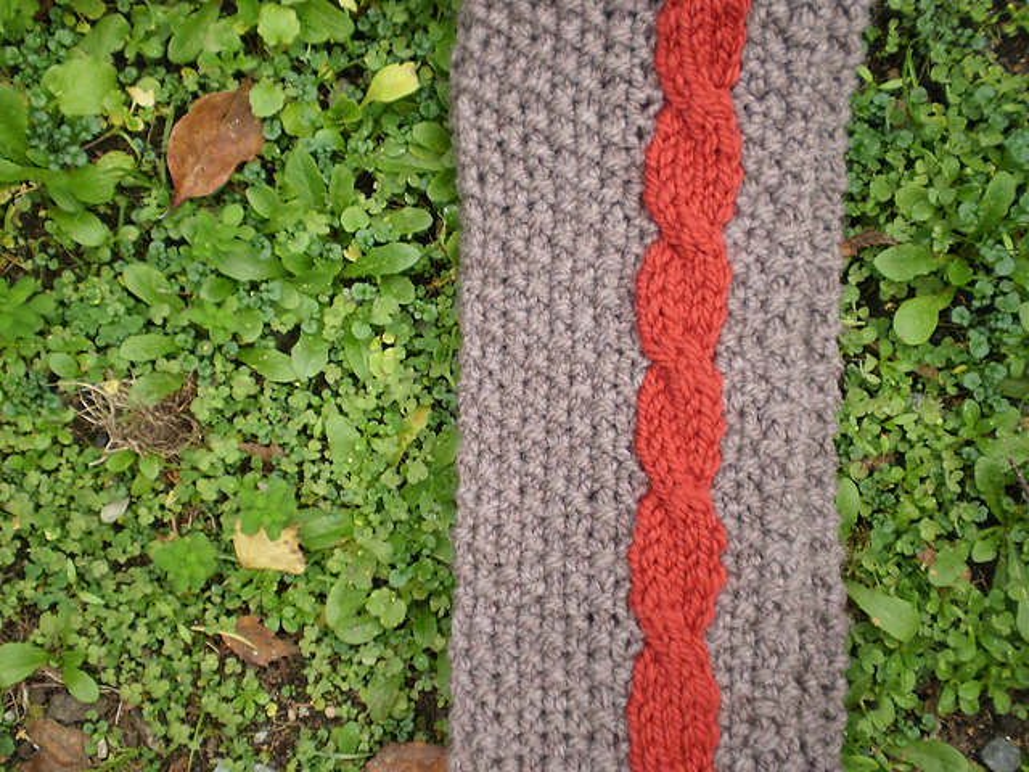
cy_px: 386
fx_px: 1248
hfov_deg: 44.8
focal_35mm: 42
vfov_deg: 34.3
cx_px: 514
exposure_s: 1/30
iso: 80
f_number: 3.5
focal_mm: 7.4
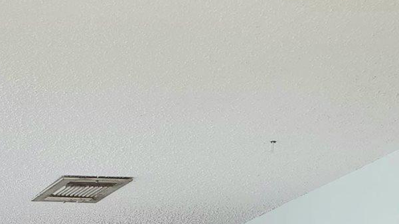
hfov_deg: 14.8
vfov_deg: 8.0
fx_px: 1354
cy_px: 701
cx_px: -297
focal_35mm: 128
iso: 64
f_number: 1.4
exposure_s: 1/120
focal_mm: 6.5
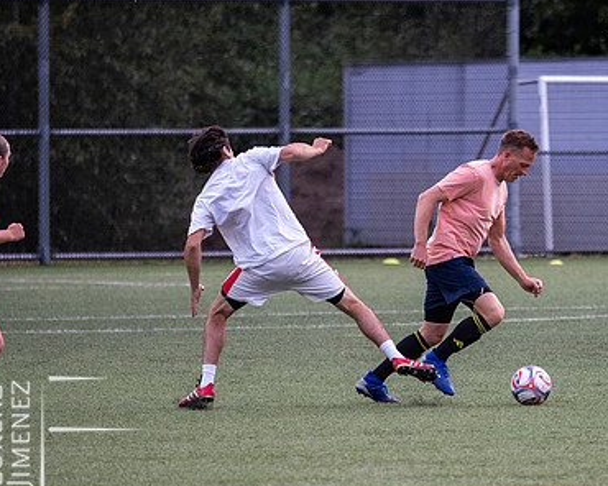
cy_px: 272
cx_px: 433
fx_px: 8385
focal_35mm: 466
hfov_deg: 4.2
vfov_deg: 3.3
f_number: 2.8
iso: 1600
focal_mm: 150
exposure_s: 1/1000
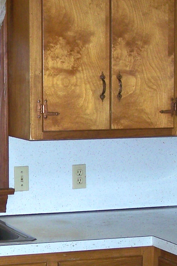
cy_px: 200
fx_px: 775
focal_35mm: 105
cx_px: -13
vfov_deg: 19.3
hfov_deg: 12.8
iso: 80
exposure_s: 1/60
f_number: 2.8
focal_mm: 6.3
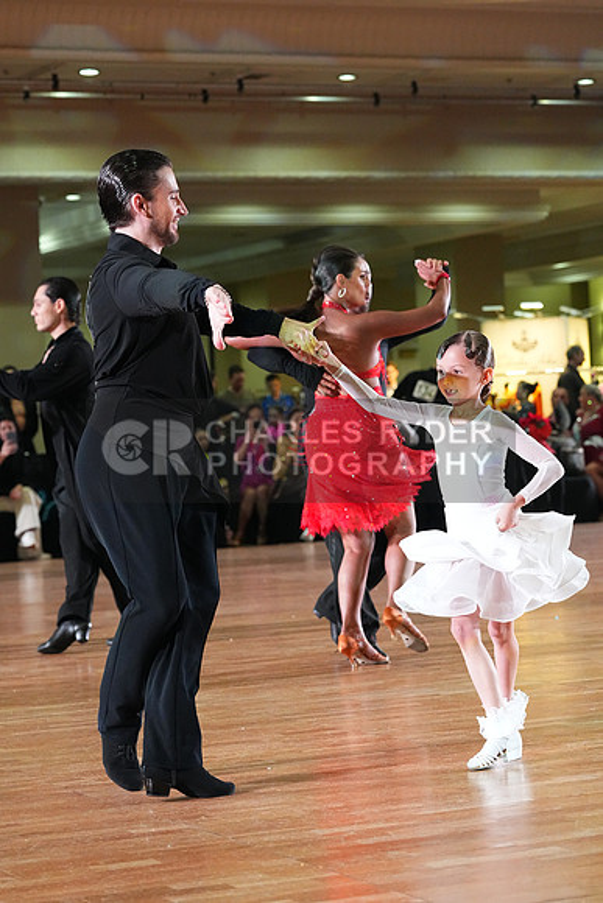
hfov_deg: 14.6
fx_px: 2360
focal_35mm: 94
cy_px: 452
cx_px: 302
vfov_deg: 21.7
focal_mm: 94
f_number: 5
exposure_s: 1/400
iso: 8000
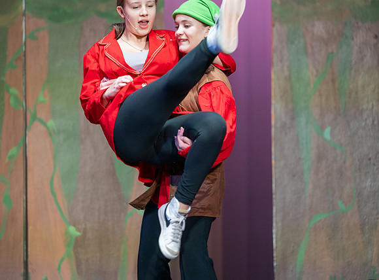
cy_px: 127
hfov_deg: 11.7
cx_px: 183
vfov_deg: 8.7
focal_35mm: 170
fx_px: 1845
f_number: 2.8
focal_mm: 140
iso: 360
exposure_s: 1/320
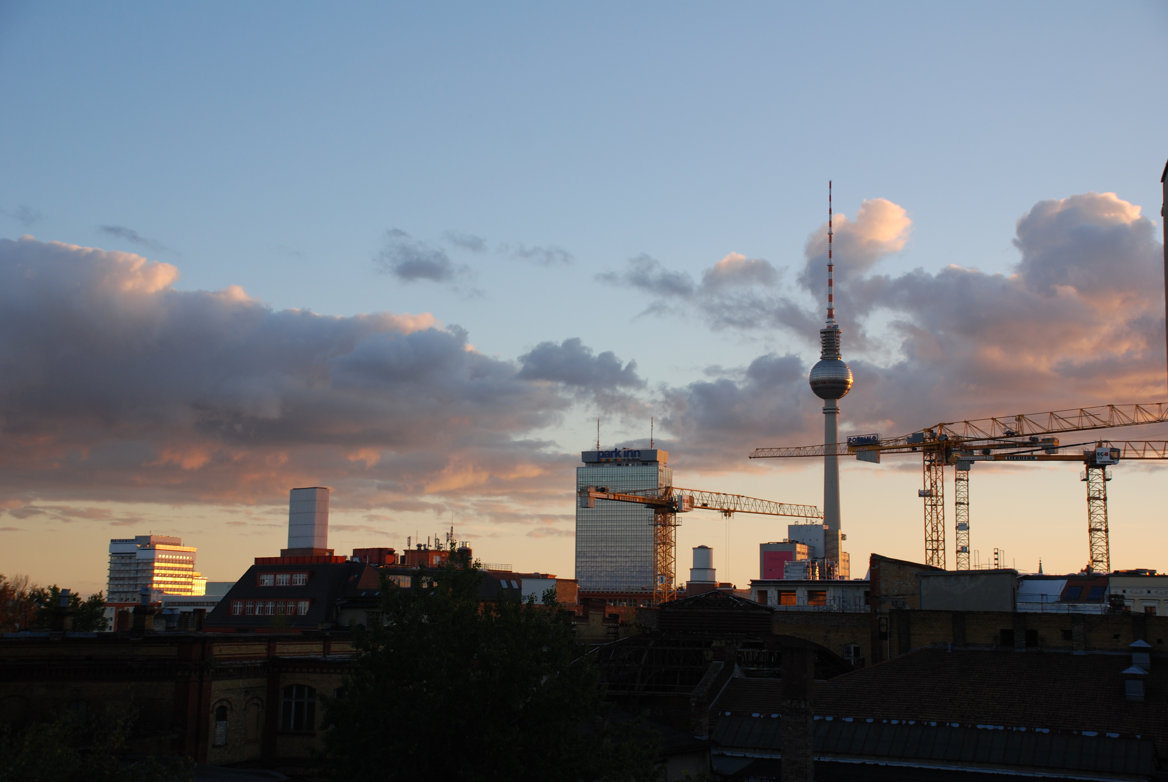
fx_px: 1559
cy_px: 391
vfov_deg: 28.2
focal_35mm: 48
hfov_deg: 41.1
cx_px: 584
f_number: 5.6
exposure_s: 1/125
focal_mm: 32
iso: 160
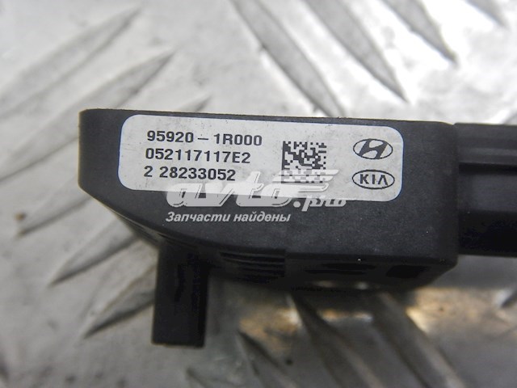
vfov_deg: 24.0
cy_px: 194
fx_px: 911
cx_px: 258
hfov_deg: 31.7
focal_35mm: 61
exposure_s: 1/13
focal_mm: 11
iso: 720
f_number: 4.4
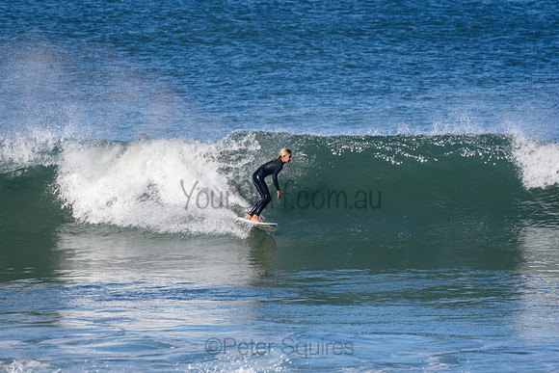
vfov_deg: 1.8
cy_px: 186
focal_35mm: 750
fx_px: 11648
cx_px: 280
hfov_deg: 2.7
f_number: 5.6
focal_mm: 500
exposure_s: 1/2000
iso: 360
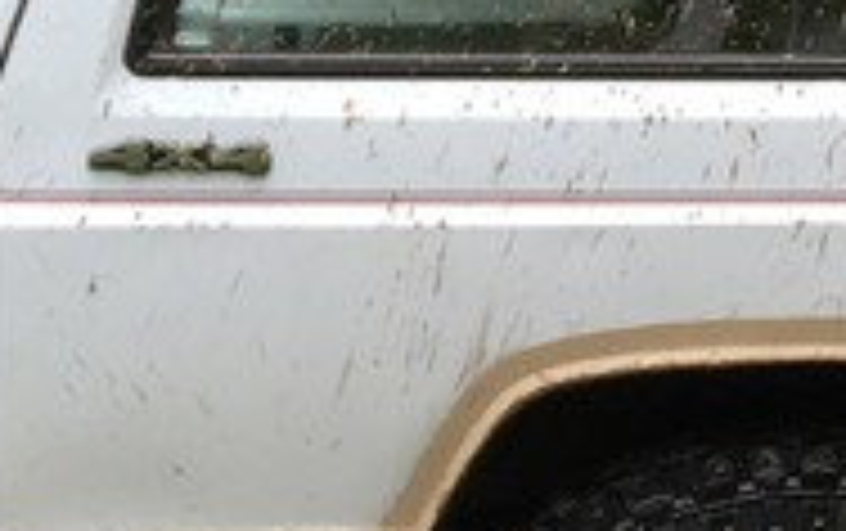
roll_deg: +1.8
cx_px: 1638
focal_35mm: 167
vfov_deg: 7.8
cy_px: -18
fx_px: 3855
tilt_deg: -8.9
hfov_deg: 11.4
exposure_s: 1/120
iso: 40
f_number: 2.2
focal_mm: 4.15
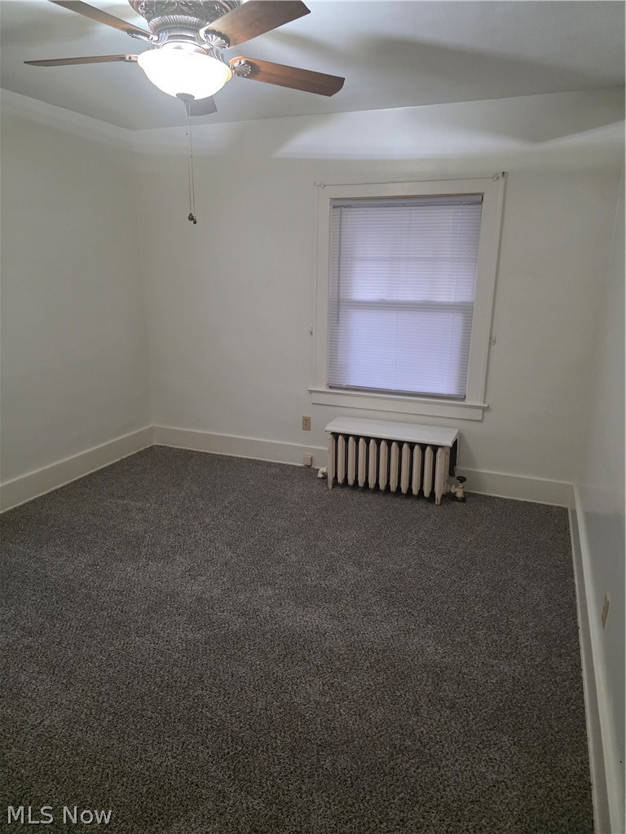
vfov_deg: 73.9
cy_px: 417
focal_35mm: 23
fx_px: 555
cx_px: 313
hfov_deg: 58.9
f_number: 1.7
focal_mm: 6.3
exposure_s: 1/120
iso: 1250
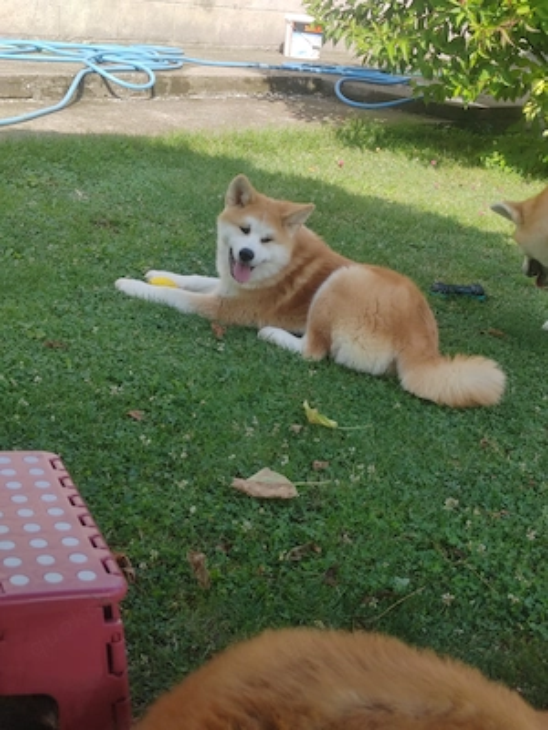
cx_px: 274
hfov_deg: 27.0
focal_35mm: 54
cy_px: 365
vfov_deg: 35.5
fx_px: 1140
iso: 100
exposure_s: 1/580
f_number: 1.9
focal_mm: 5.52
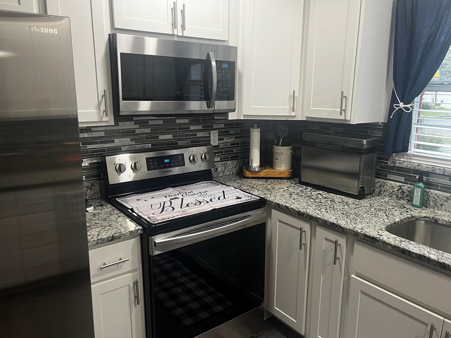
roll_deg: +0.1
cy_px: 171
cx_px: 230
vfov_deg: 51.4
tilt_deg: -12.4
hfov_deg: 65.3
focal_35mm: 27
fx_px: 352
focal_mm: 5.1
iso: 125
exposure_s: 1/60
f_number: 1.6
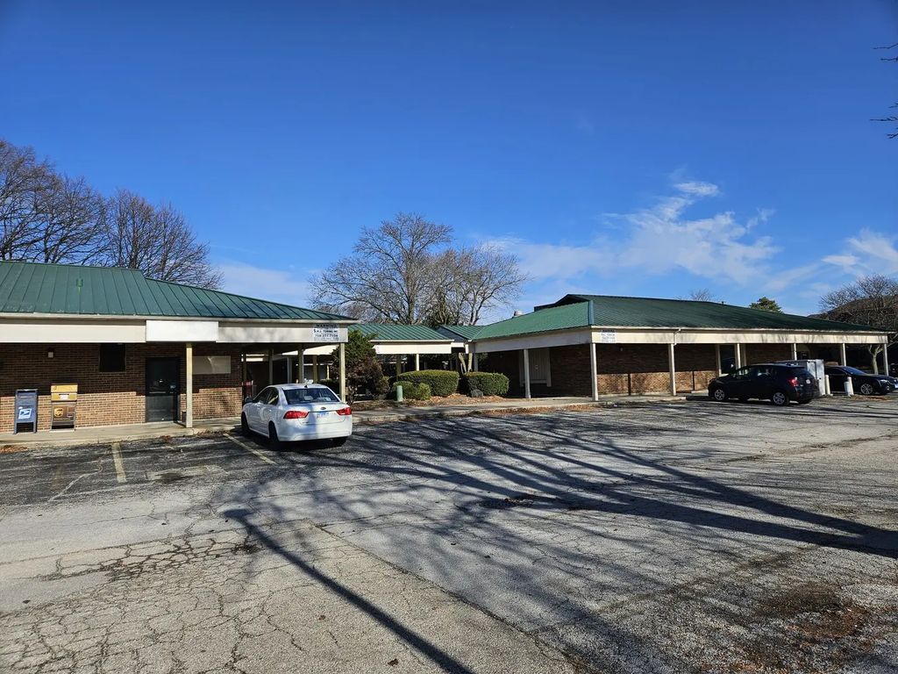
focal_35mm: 23
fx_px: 597
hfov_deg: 73.9
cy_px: 337
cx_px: 449
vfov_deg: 58.9
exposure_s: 1/2384
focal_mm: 5.4
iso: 25
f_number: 1.8
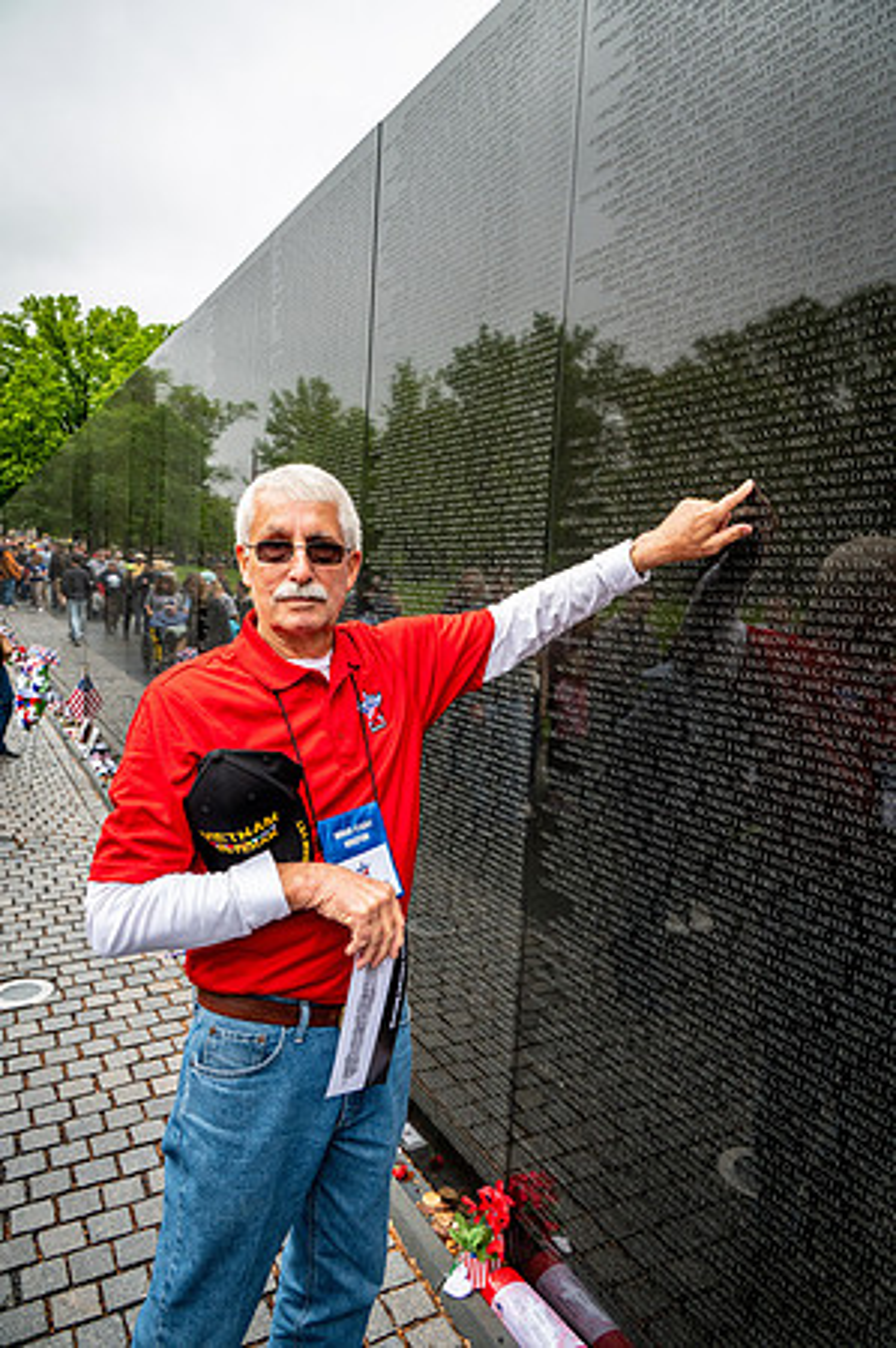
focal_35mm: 24
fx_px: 898
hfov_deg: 53.0
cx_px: 448
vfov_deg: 73.8
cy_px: 674
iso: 800
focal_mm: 24
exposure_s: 1/640
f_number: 8
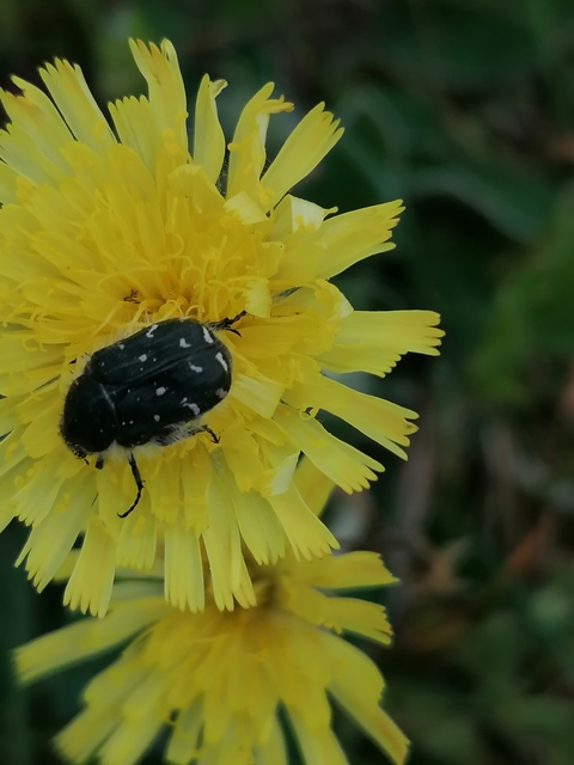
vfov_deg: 27.0
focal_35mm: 72
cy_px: 382
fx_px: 1592
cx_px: 287
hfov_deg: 20.4
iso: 50
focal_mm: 4.75
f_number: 1.8
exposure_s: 1/985
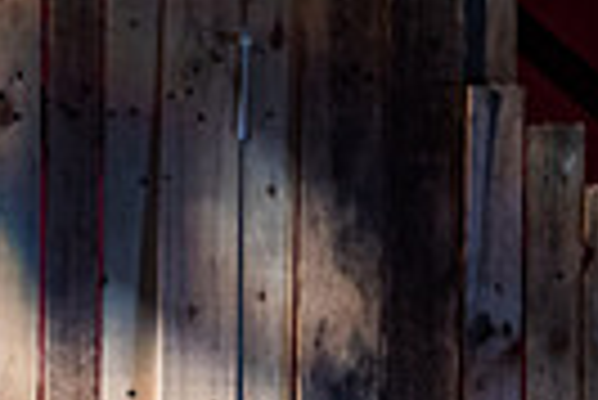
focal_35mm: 871
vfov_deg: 1.6
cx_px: -517
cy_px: 829
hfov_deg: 2.4
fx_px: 14484
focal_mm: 200
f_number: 2.8
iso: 2000
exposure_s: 1/125
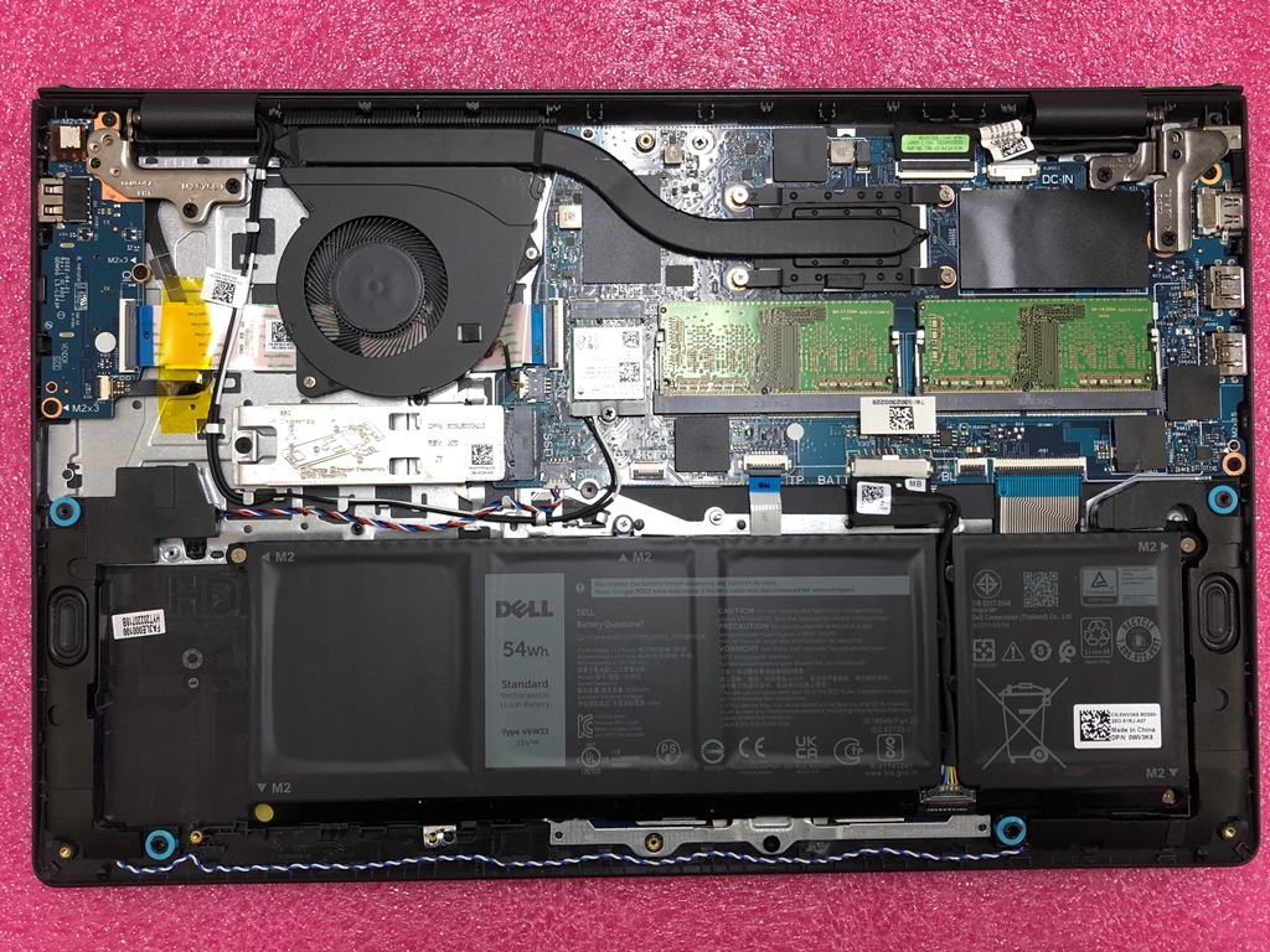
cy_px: 476
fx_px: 1027
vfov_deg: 49.7
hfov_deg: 63.4
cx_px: 635
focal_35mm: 28
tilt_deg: -88.2
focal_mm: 3.99
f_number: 1.8
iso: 40
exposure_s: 1/17
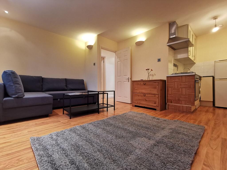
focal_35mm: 16
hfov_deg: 94.5
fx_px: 105
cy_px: 85
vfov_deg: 78.1
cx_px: 114
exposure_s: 1/33.3
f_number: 2.2
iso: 320
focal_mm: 2.35
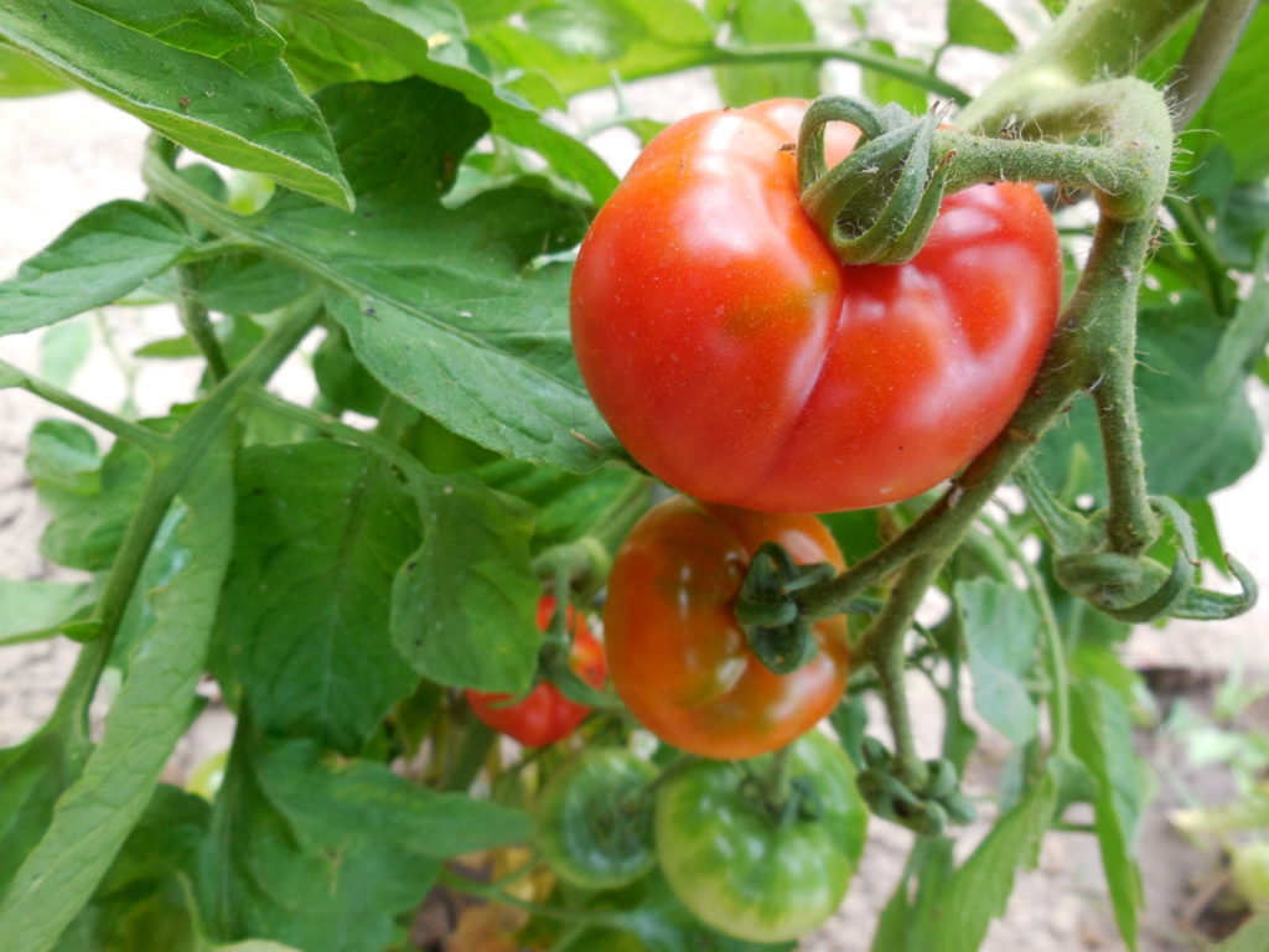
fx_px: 916
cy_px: 476
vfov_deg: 54.9
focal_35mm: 25
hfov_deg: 69.4
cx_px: 634
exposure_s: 1/160
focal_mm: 4.5
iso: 125
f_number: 3.1
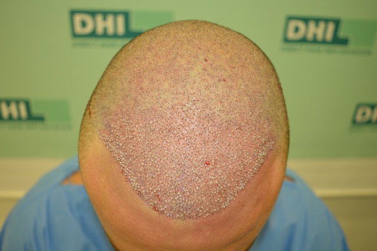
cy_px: 126
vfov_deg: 38.3
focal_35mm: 34
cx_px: 188
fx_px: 361
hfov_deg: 55.1
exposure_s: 1/30
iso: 100
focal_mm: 23
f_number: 3.8
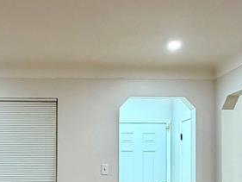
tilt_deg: +1.5
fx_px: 357
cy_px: 166
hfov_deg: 36.5
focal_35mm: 51
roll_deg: -0.7
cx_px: 59
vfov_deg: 27.5
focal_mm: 2.22
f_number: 2.2
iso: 250
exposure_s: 1/60
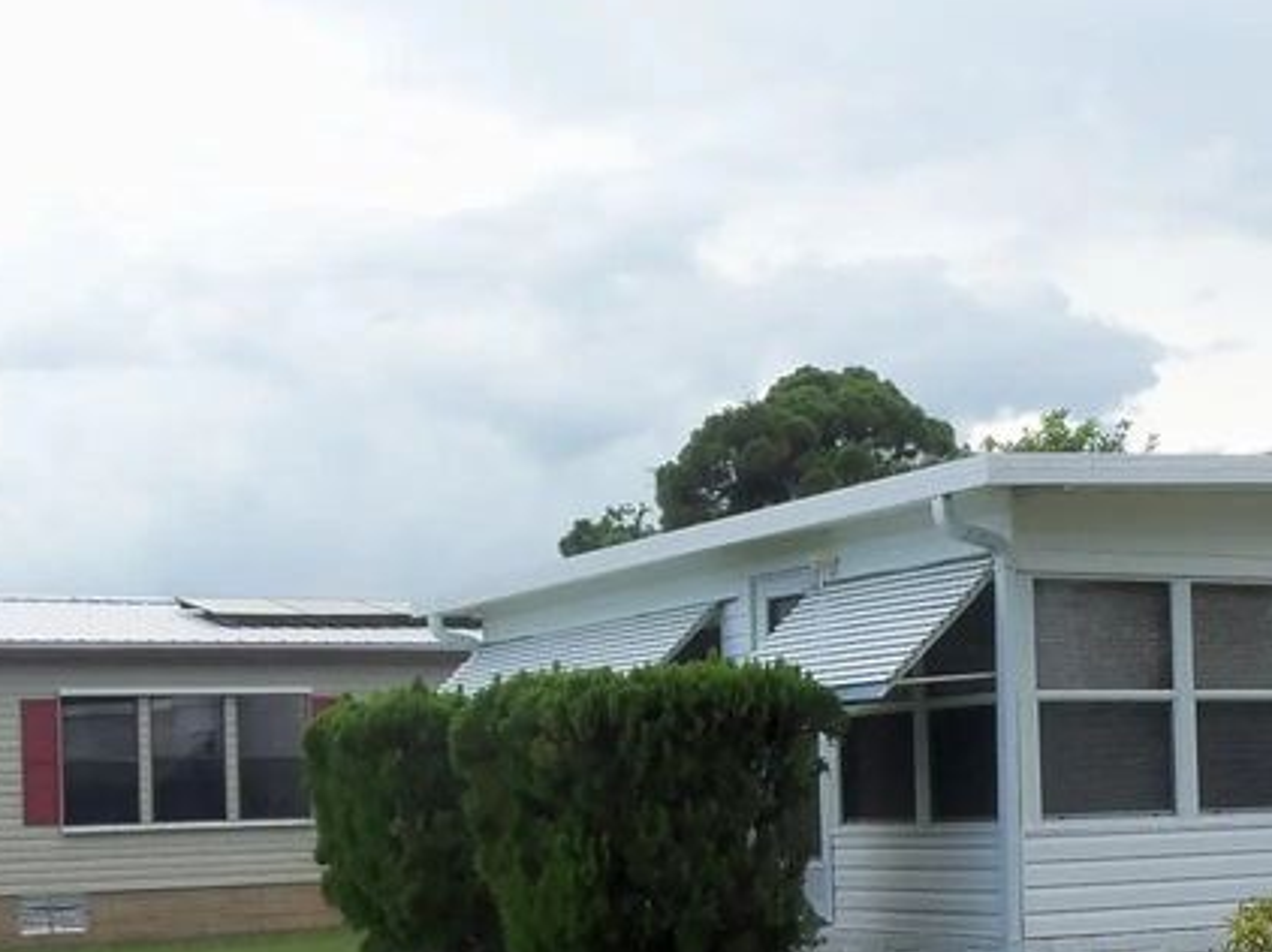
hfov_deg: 27.8
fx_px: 2497
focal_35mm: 68
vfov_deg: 21.4
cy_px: 741
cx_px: 1088
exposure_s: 1/250
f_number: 3.3
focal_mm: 5.1
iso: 64
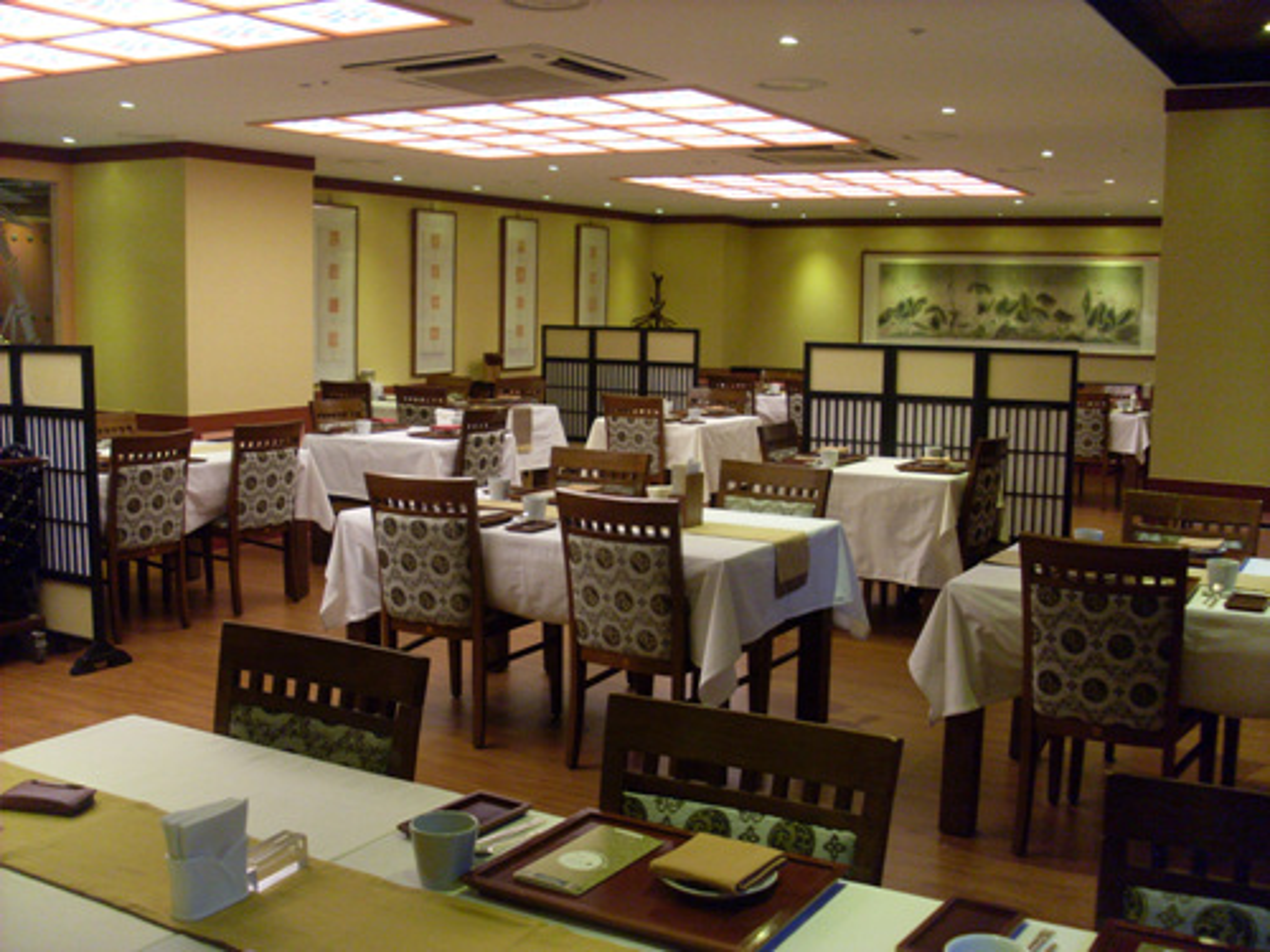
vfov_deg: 37.7
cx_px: 635
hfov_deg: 49.0
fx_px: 1394
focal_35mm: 38
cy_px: 476
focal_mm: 6.3
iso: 200
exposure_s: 1/15
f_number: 3
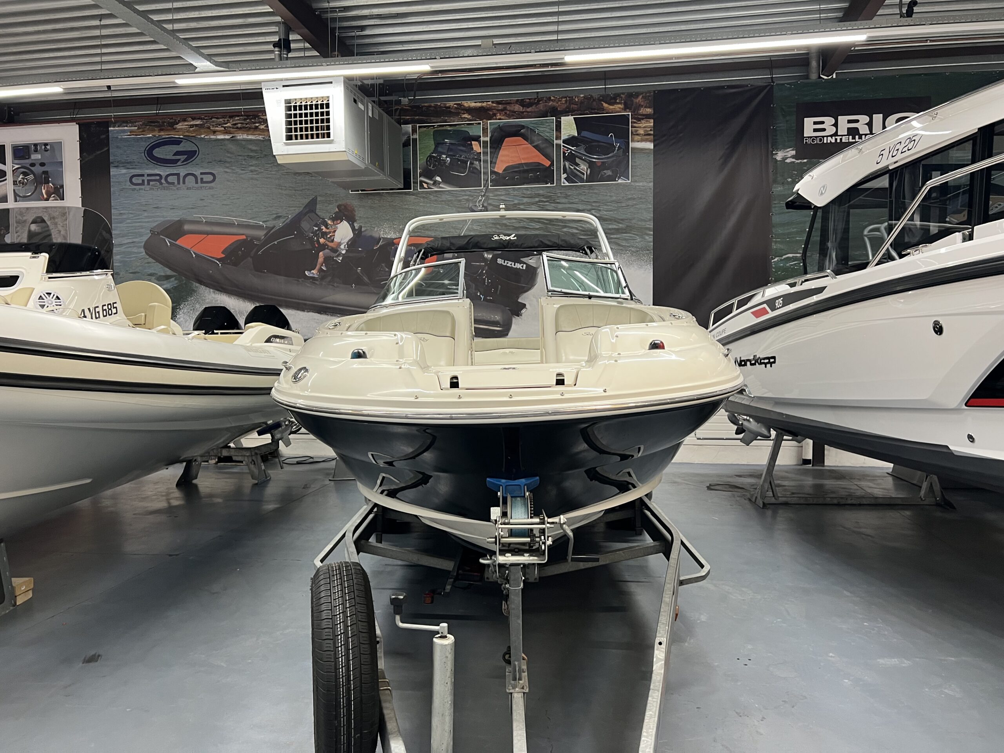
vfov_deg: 53.1
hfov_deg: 67.3
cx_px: 502
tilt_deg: -1.2
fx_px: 754
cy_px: 376
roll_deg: +0.7
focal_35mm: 26
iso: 125
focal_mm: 5.7
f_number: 1.5
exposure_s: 1/78
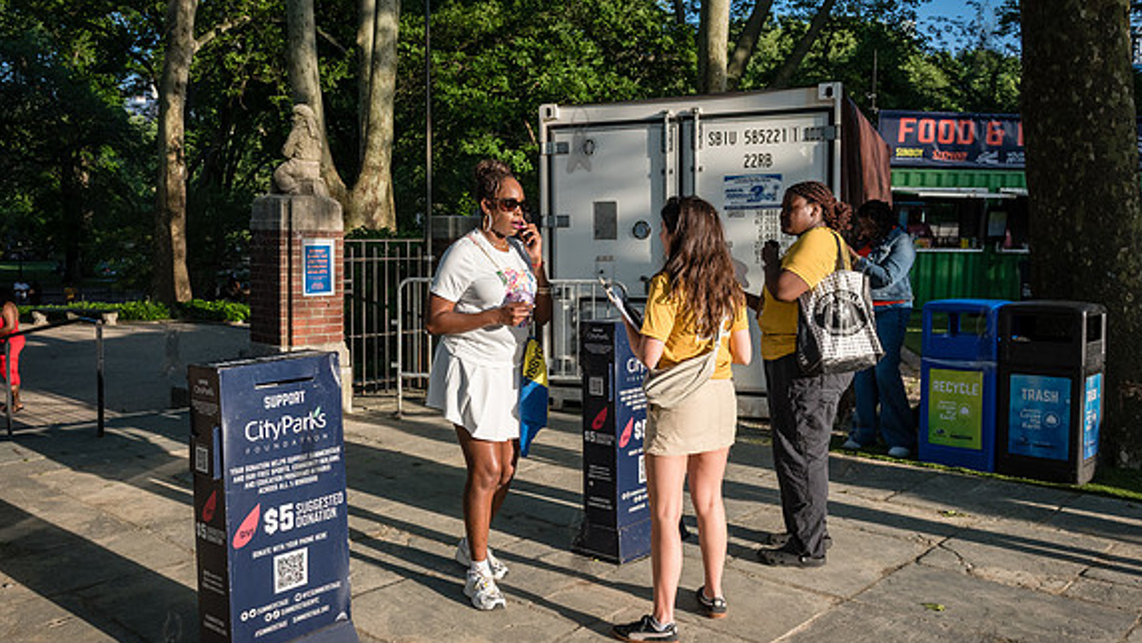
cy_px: 312
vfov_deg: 35.7
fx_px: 999
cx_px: 506
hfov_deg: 59.3
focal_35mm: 33
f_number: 4.5
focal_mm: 27
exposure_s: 1/2500
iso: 1000
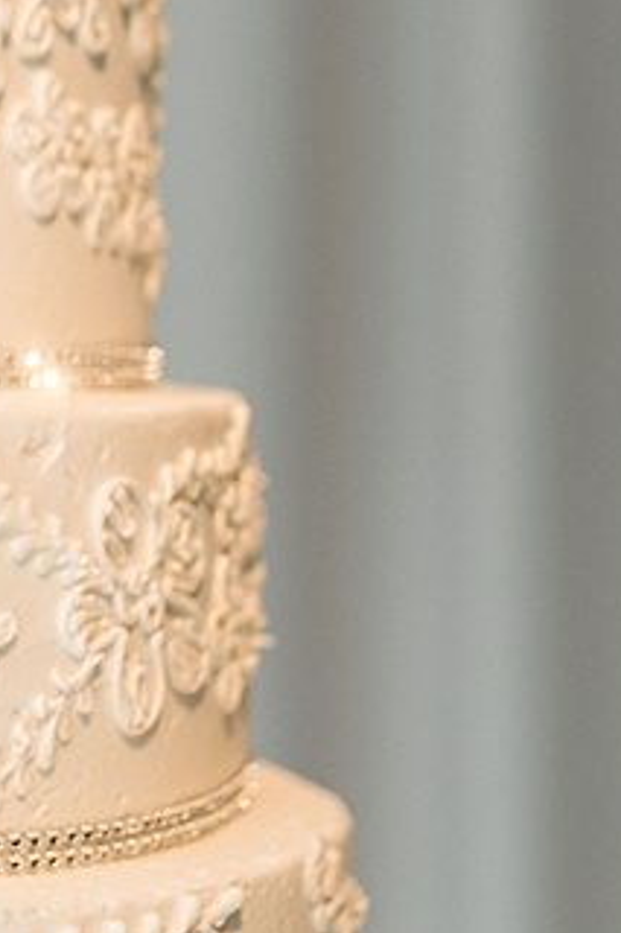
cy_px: 277
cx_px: -344
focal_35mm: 123
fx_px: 3186
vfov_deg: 16.6
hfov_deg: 10.7
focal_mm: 35
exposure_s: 1/125
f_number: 2.2
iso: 250
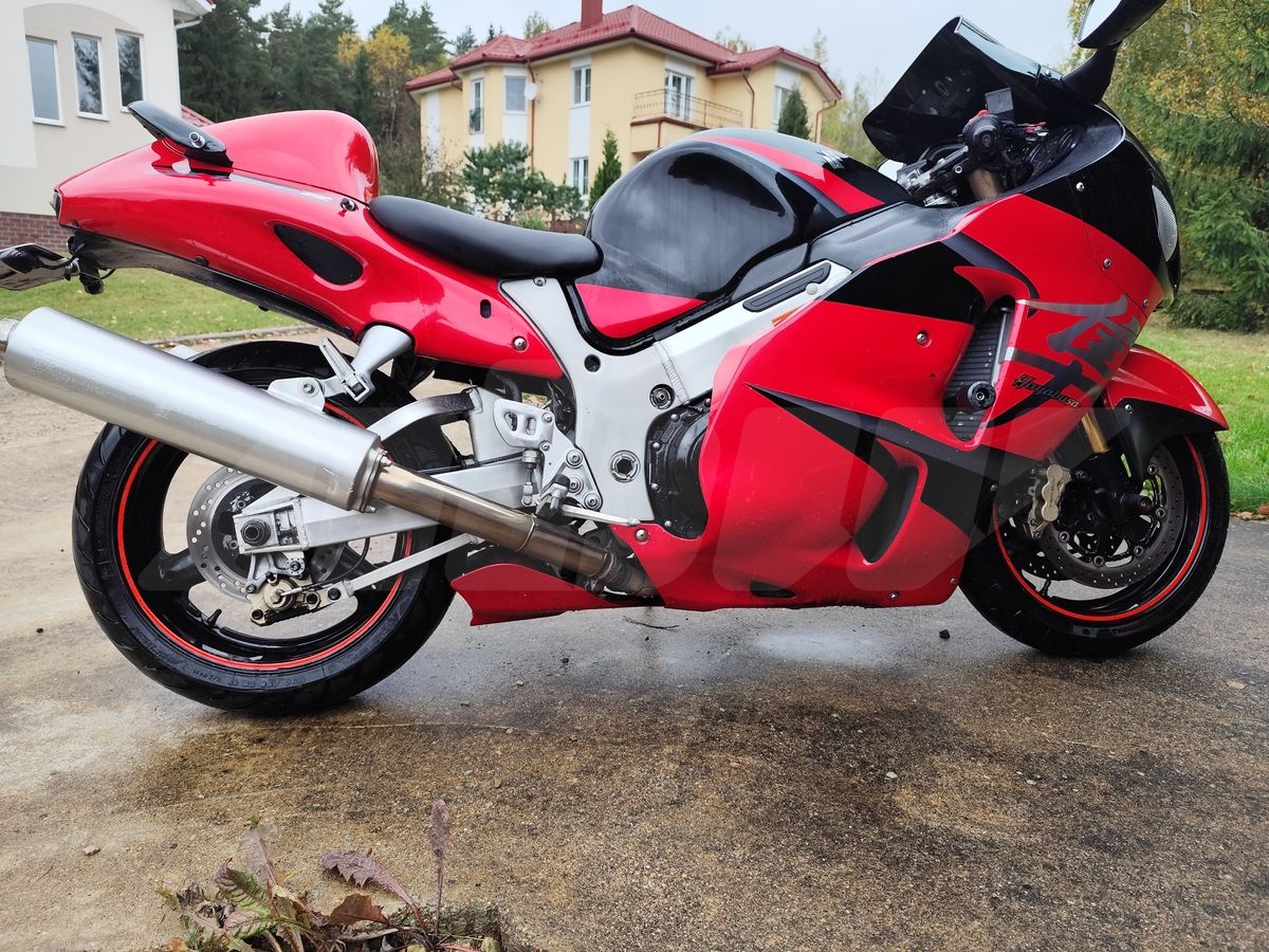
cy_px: 476
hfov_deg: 73.9
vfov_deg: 58.9
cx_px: 634
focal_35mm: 23
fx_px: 843
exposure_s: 1/208
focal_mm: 6.14
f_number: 1.65
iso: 50
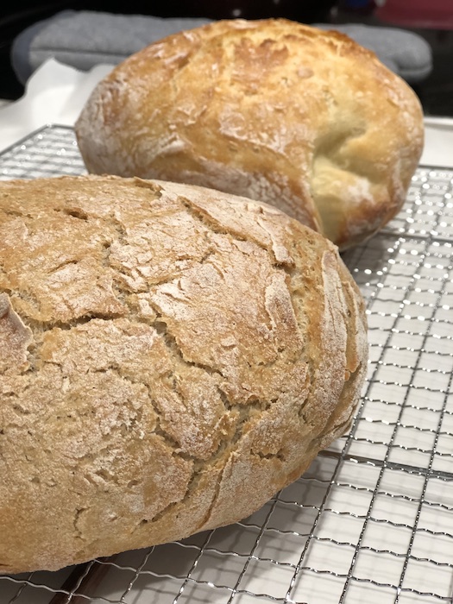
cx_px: 226
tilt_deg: -26.2
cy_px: 302
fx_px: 995
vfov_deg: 33.8
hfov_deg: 25.7
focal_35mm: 57
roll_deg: -0.4
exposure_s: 1/30
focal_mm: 6.6
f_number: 2.8
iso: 80
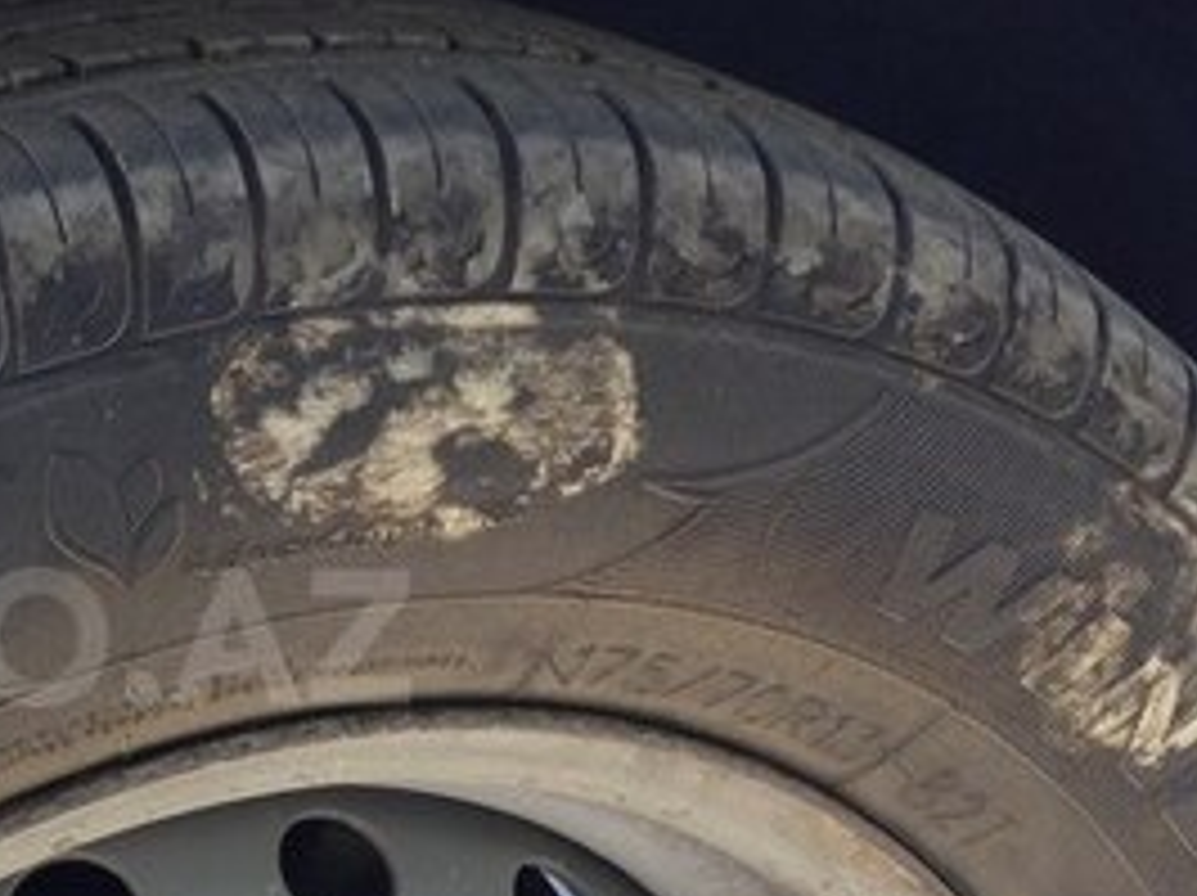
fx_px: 2833
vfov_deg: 17.9
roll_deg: -20.6
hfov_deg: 22.7
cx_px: -50
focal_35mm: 82
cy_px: 637
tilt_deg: -18.4
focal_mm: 4.12
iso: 50
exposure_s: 1/154
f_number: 2.4
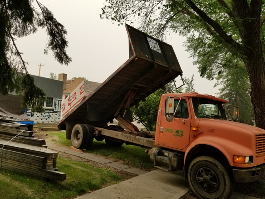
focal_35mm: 26
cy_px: 100
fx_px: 199
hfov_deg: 67.3
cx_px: 132
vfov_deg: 53.1
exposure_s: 1/1060
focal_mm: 4.25
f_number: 1.7
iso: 50
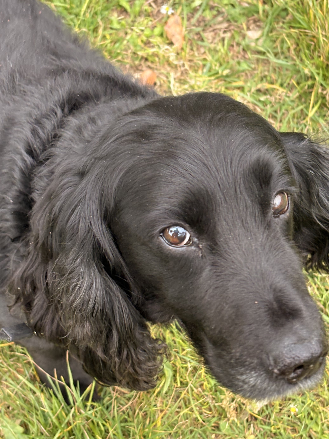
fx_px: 963
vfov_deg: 25.6
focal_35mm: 76
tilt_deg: -63.8
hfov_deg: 19.4
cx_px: 171
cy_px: 243
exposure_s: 1/106
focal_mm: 5.96
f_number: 1.6
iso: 50
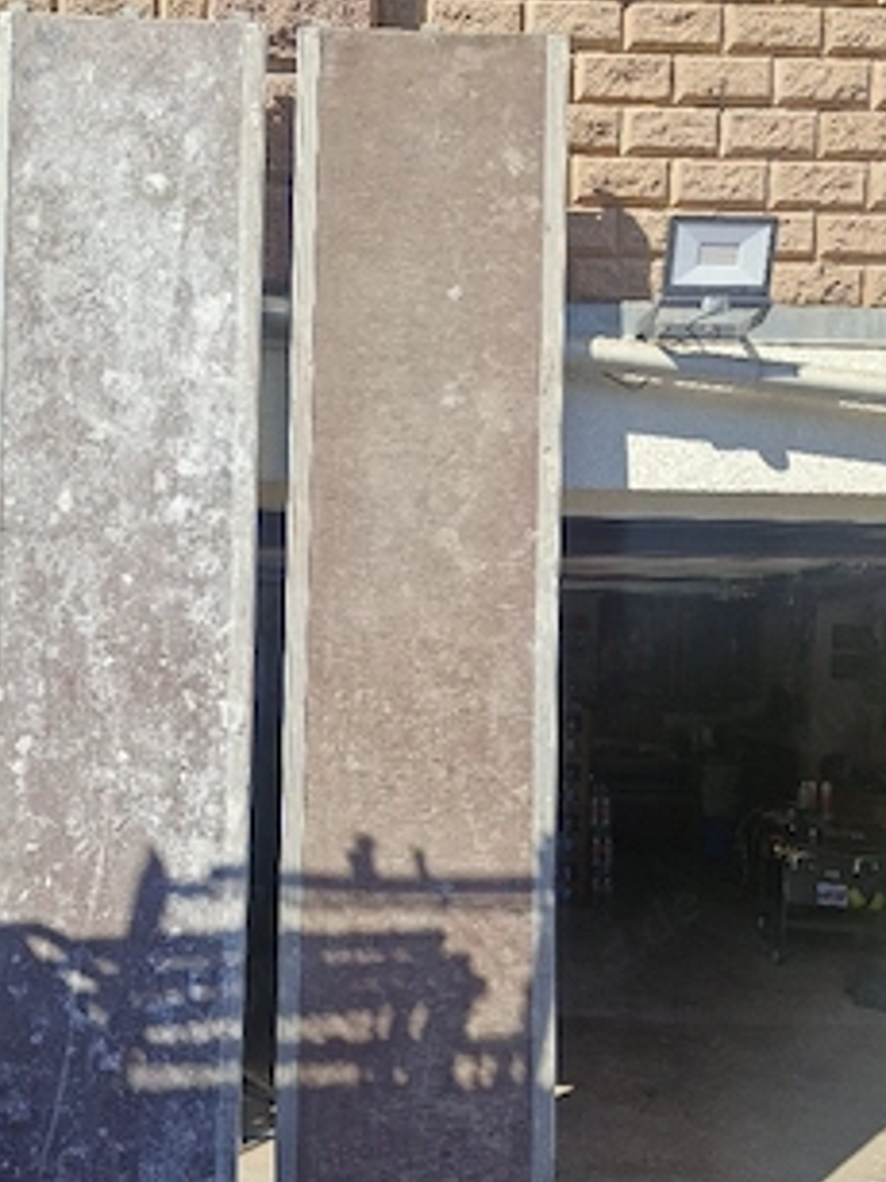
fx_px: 1025
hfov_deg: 46.3
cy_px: 701
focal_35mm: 30
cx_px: 324
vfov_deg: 59.6
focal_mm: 5.54
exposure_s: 1/1000
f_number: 1.8
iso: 50
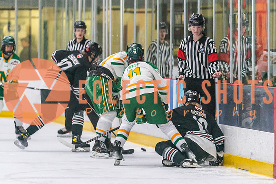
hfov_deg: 5.8
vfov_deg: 3.8
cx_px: 139
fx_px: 2746
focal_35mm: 358
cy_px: 86
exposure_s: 1/1250
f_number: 2.8
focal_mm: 200
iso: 3200
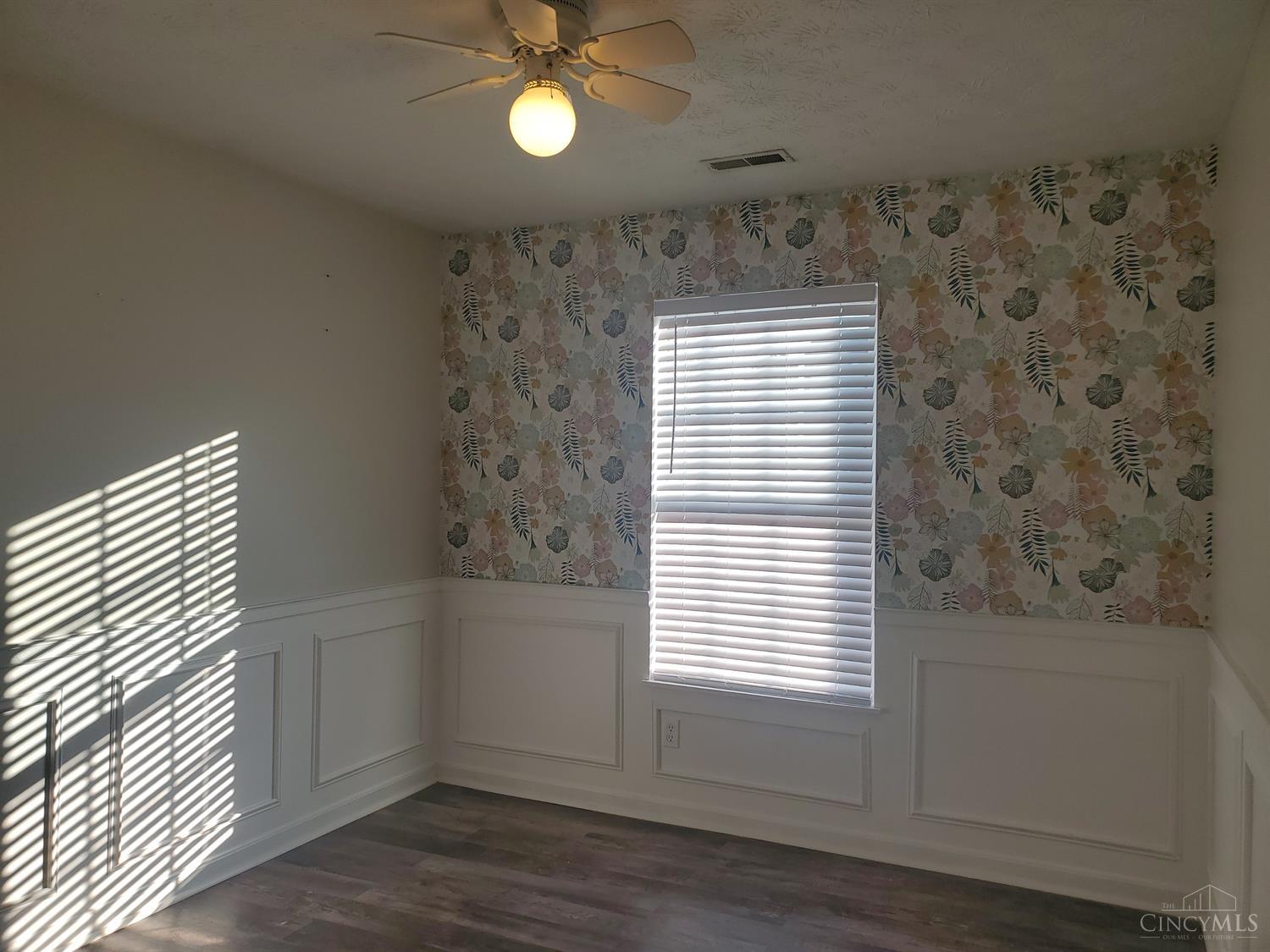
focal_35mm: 26
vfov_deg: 53.1
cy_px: 476
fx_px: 954
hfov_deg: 67.3
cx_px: 635
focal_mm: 4.3
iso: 50
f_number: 2.4
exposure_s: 1/256
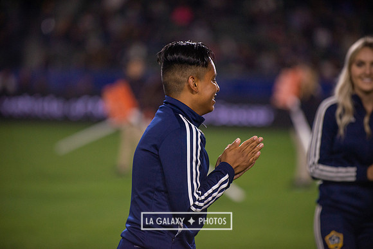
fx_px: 2073
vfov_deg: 6.9
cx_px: 186
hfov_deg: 10.3
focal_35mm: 200
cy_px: 124
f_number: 2.8
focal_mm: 200
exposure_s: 1/2500
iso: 1600
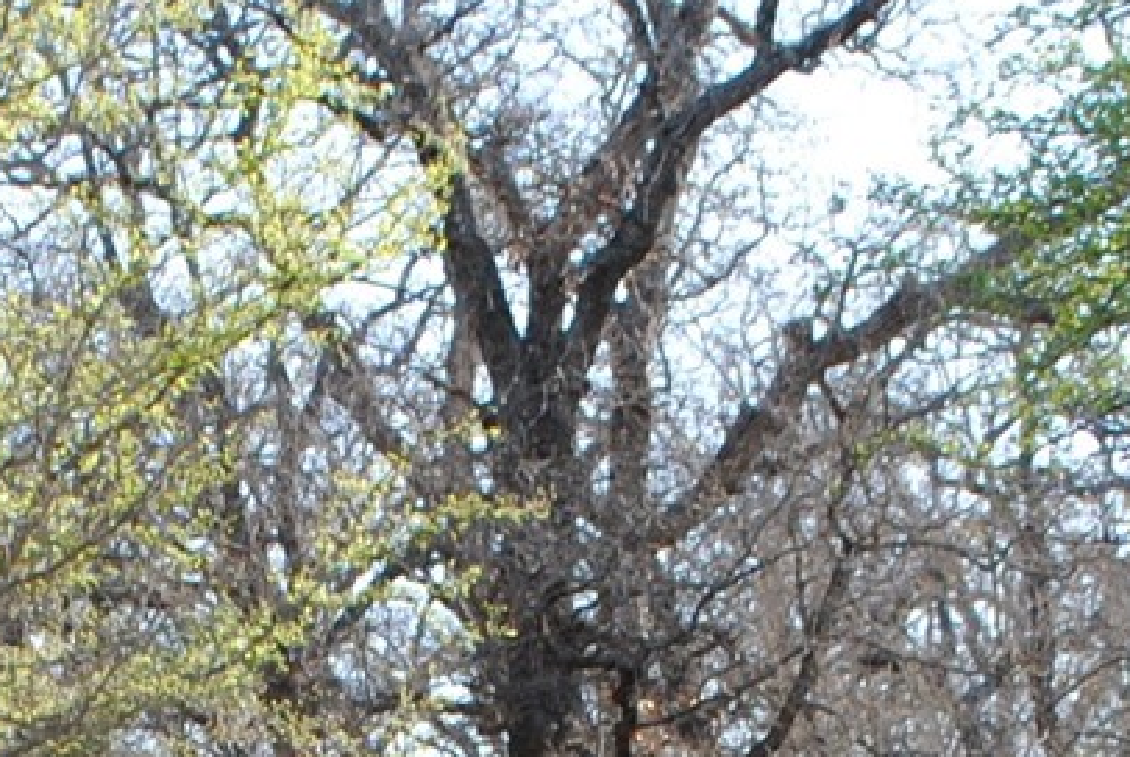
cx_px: 441
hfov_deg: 10.7
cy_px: 1400
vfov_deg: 7.0
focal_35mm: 192
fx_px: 6035
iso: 100
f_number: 5.6
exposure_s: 1/125
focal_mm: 24
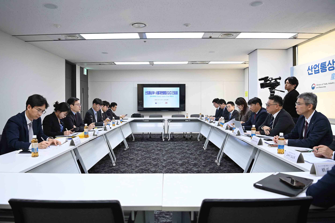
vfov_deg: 53.1
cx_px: 168
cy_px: 112
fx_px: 223
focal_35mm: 24
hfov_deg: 73.7
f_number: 3.5
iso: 1000
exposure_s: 1/250
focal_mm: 24
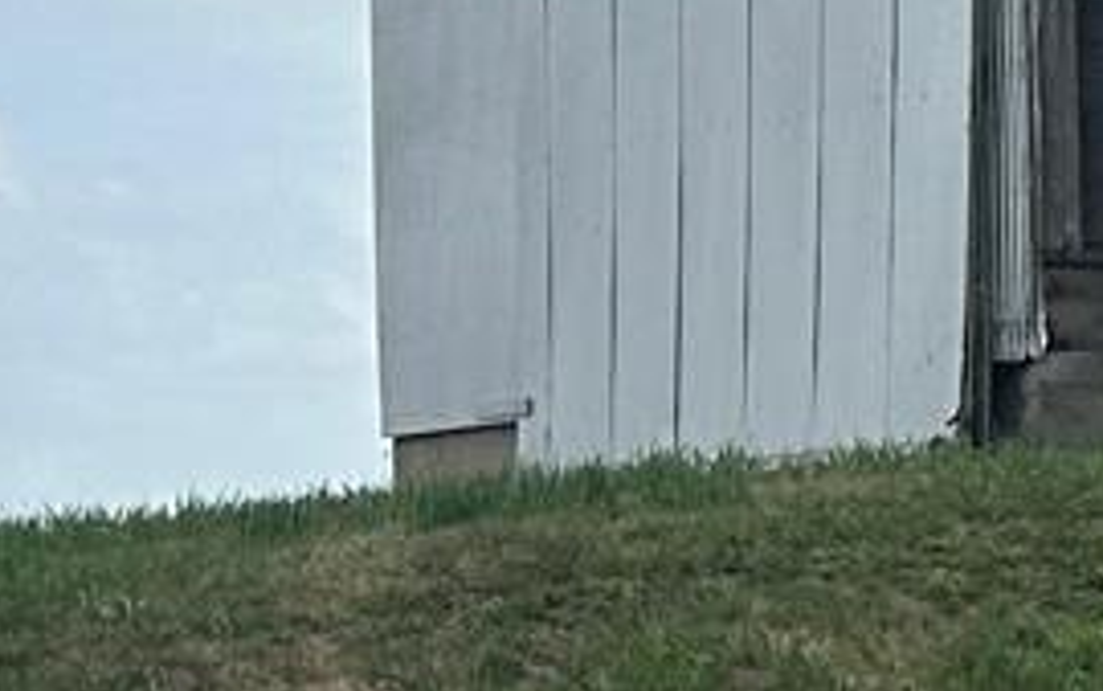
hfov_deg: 9.0
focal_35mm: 190
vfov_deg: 6.9
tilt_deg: +4.4
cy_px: 290
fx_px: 5714
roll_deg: -0.6
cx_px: 3313
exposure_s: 1/4762
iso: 80
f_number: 1.78
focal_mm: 6.86
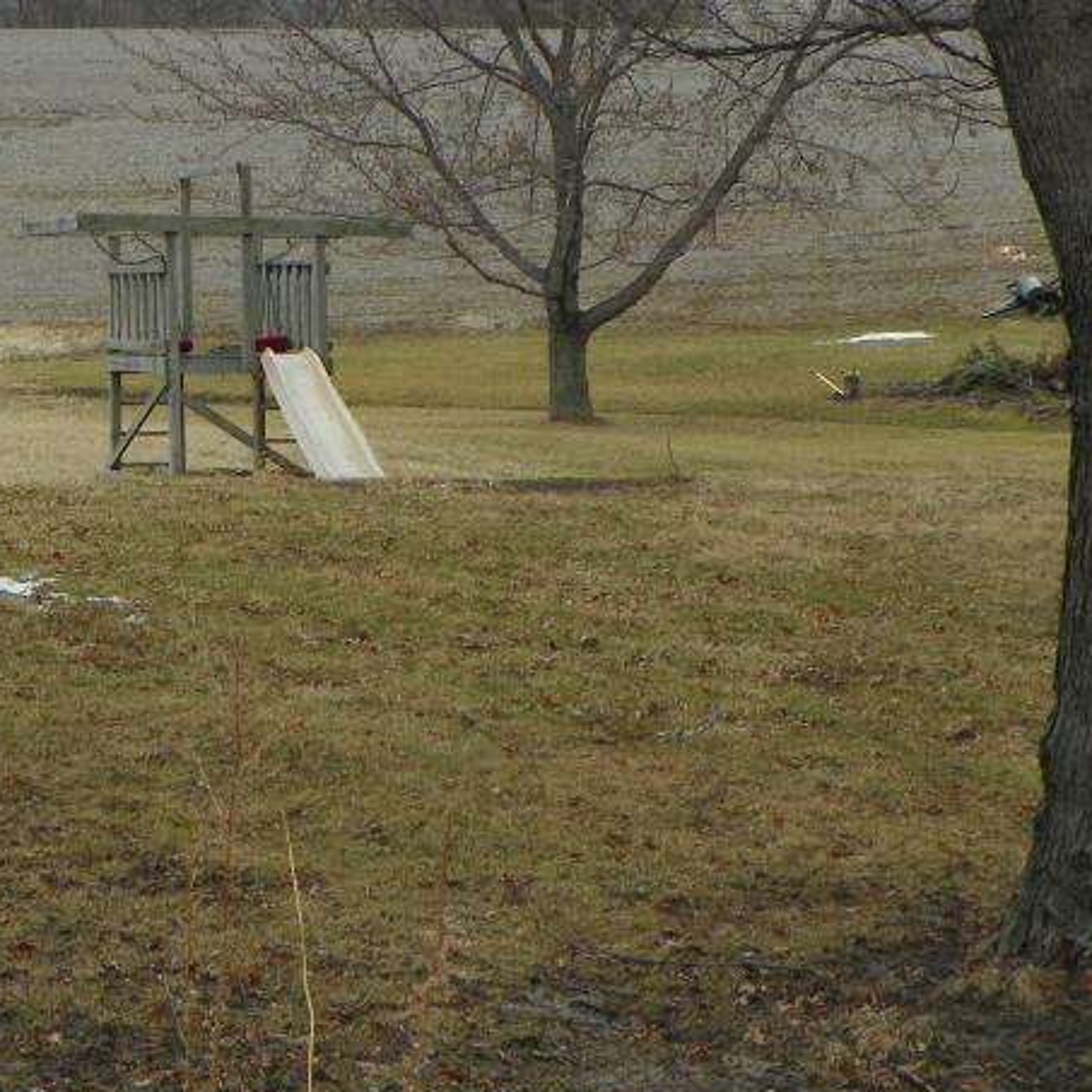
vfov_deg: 15.5
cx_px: 55
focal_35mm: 112
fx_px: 3997
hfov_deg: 15.3
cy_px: 310
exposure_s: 1/320
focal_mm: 9.9
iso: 64
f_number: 4
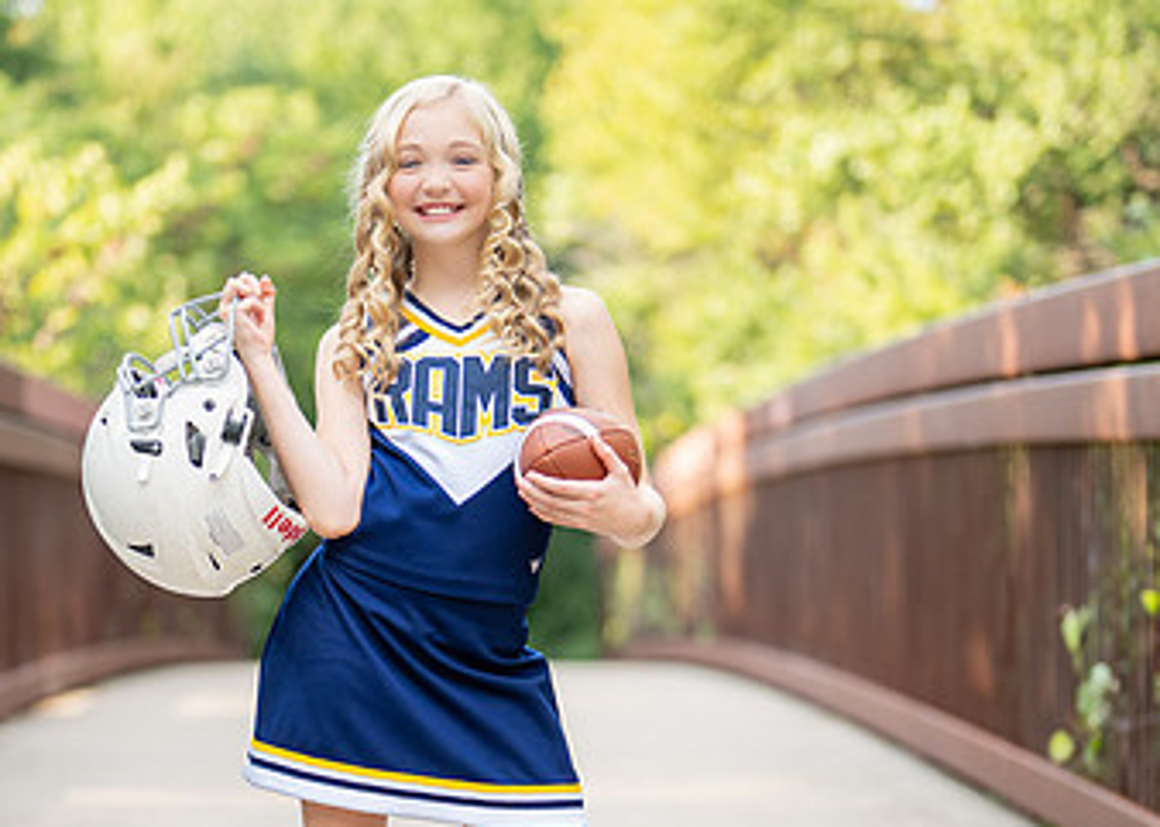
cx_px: 482
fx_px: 3885
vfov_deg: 12.1
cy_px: 657
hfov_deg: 17.0
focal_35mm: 118
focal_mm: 50
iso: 100
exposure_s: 1/640
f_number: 1.2
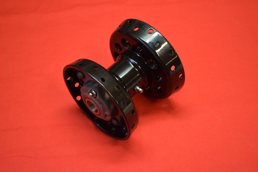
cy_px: 86
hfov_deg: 35.0
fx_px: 409
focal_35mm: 57
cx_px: 129
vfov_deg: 23.8
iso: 1000
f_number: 5
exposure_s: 1/60
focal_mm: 38
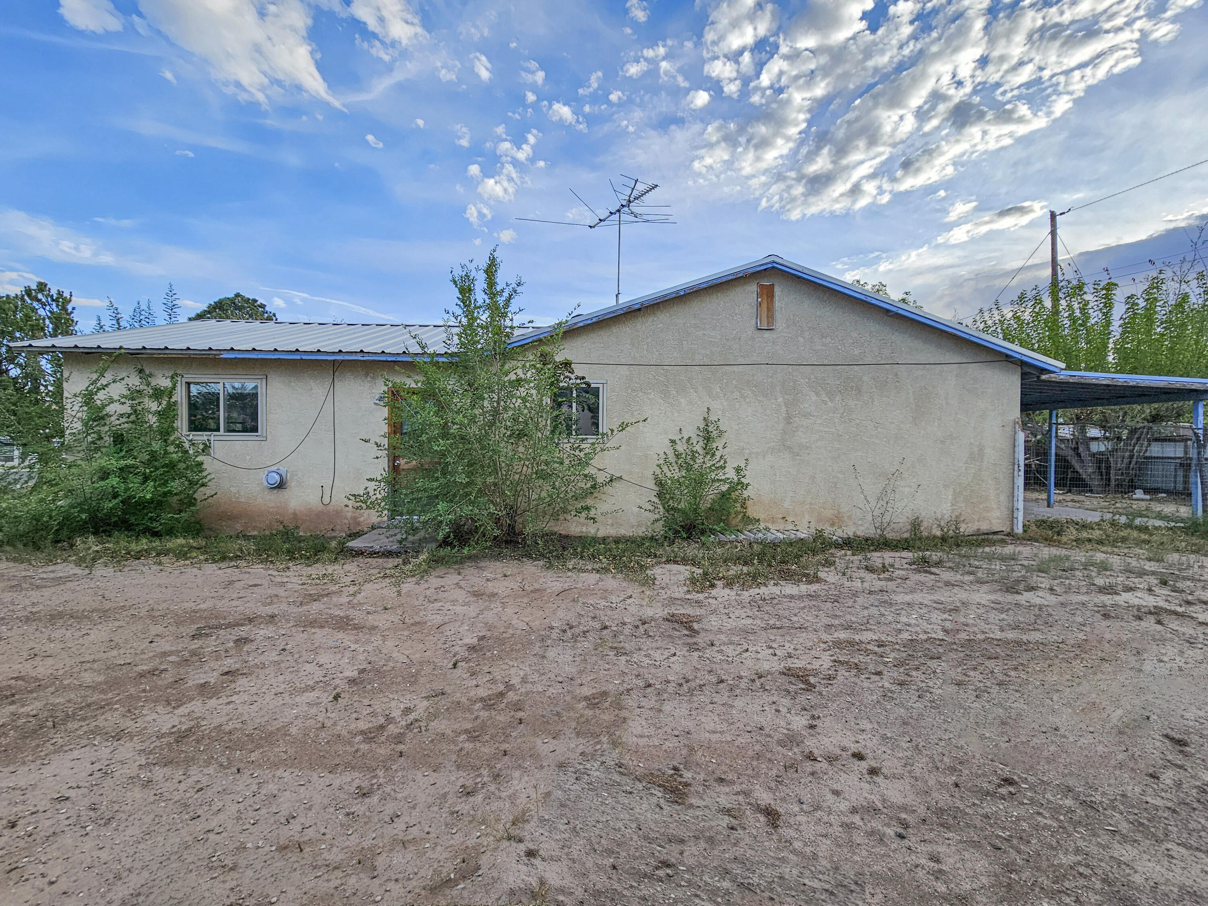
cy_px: 453
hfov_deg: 106.2
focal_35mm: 13
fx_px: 454
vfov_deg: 89.9
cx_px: 604
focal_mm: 2.2
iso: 50
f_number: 2.2
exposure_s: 1/662
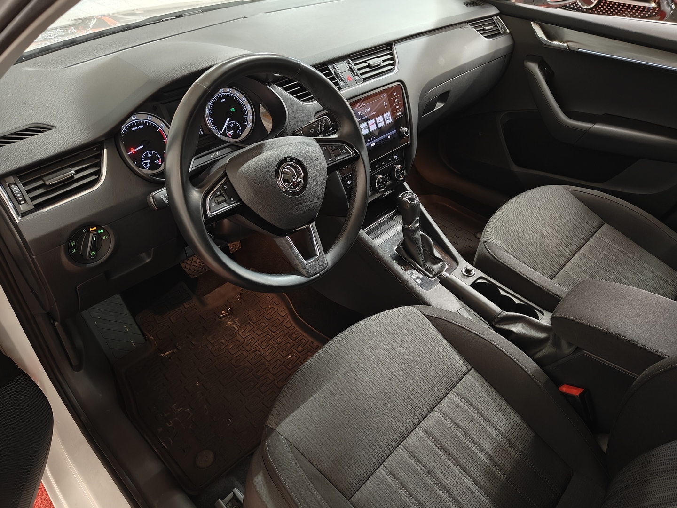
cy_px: 254
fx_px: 469
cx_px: 338
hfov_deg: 71.6
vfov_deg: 56.8
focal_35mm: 24
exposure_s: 1/33
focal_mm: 5.59
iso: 1600
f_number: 1.8
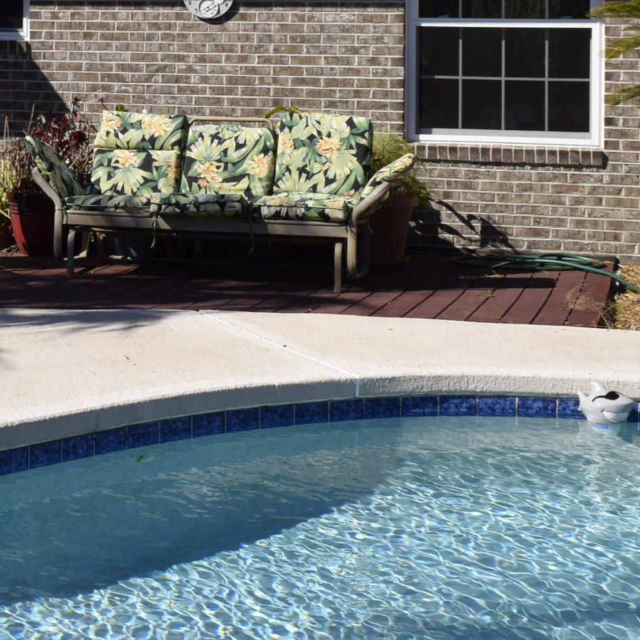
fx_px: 1694
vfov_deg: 20.7
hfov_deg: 20.5
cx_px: -35
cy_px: -5
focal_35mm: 81
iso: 100
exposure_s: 1/200
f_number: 11
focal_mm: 20
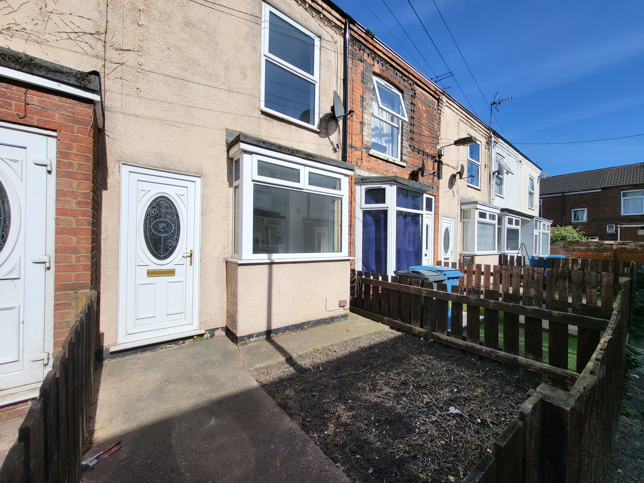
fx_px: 242
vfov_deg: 89.9
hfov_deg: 106.2
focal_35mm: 13
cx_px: 322
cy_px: 242
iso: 32
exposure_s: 1/1663
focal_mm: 1.74
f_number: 2.2
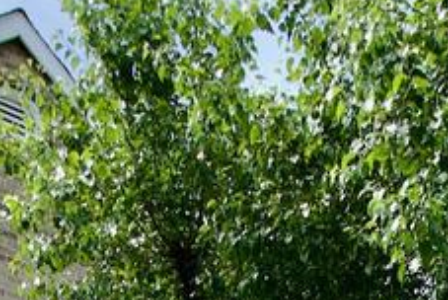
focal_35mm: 95
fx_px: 1184
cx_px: 247
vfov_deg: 10.4
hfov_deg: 21.4
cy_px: 896
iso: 110
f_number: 7.1
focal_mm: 10
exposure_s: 1/400
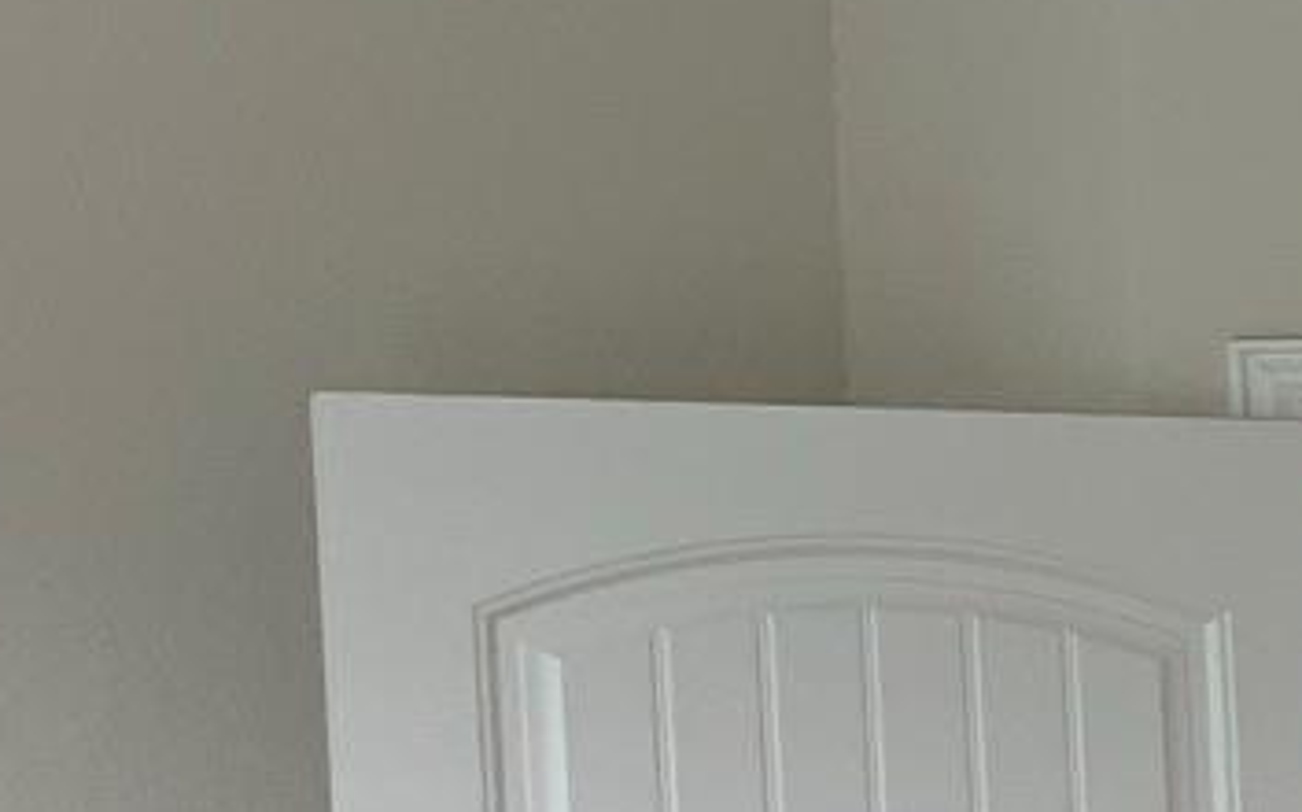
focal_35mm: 160
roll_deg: +1.2
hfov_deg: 10.9
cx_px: 3246
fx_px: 5673
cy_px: 1126
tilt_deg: -0.5
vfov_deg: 8.1
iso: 64
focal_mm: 4.25
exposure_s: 1/121
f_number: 1.8
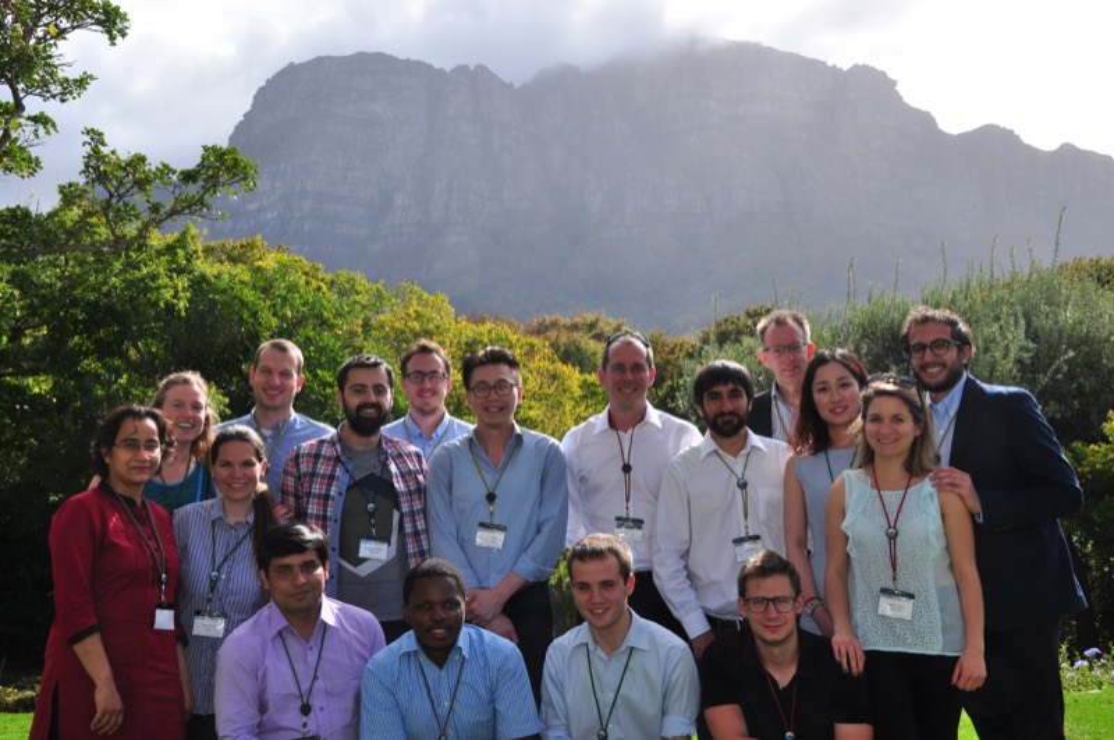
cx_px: 557
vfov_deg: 29.8
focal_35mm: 45
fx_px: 1391
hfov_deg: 43.7
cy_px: 370
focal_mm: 30
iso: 200
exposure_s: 1/200
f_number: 14
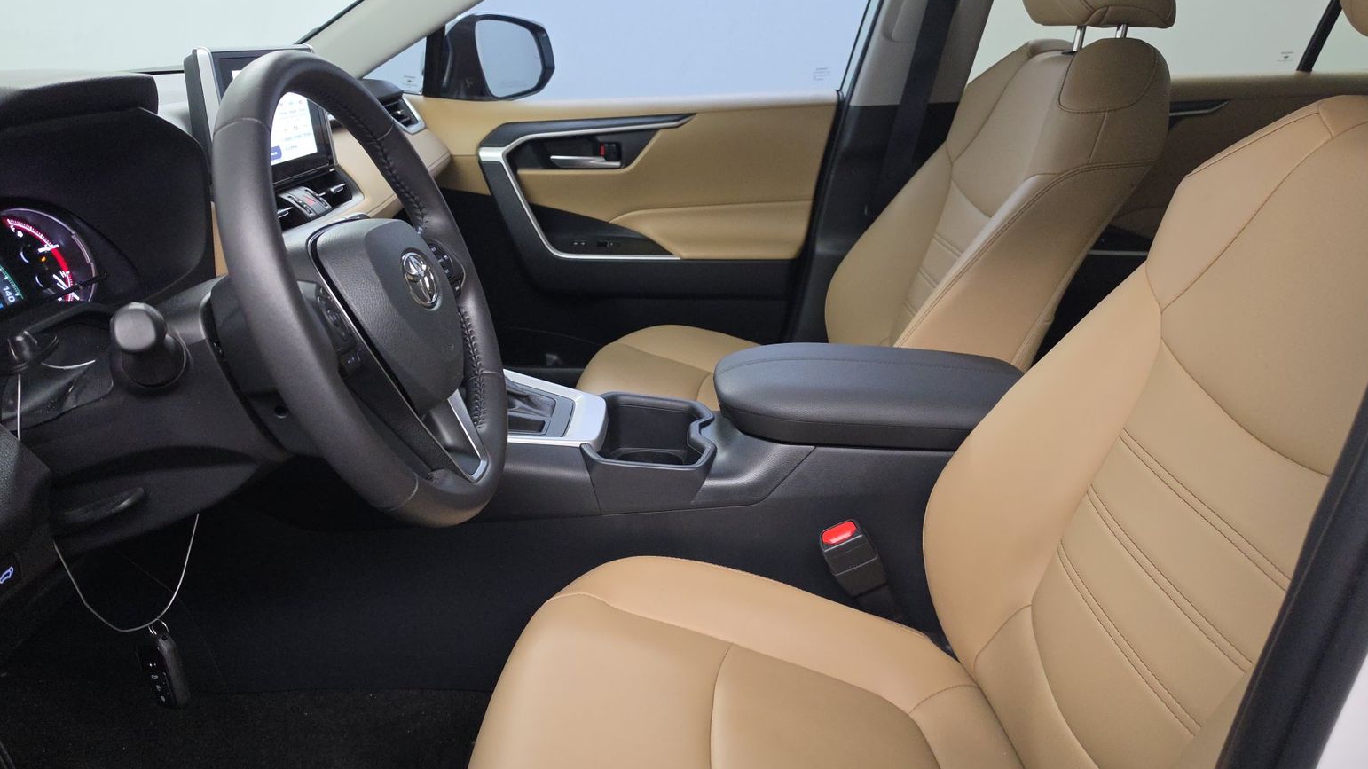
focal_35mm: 26
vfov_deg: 44.2
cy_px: 316
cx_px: 682
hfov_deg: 71.9
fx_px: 943
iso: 210
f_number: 1.4
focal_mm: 6.5
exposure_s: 1/39
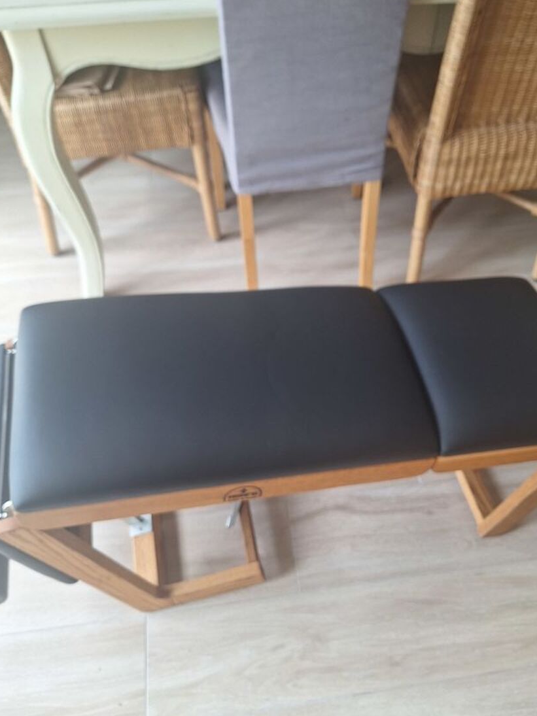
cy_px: 378
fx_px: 579
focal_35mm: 28
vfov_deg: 63.4
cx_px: 288
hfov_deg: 49.7
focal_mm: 5.54
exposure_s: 1/100
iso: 40
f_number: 1.8
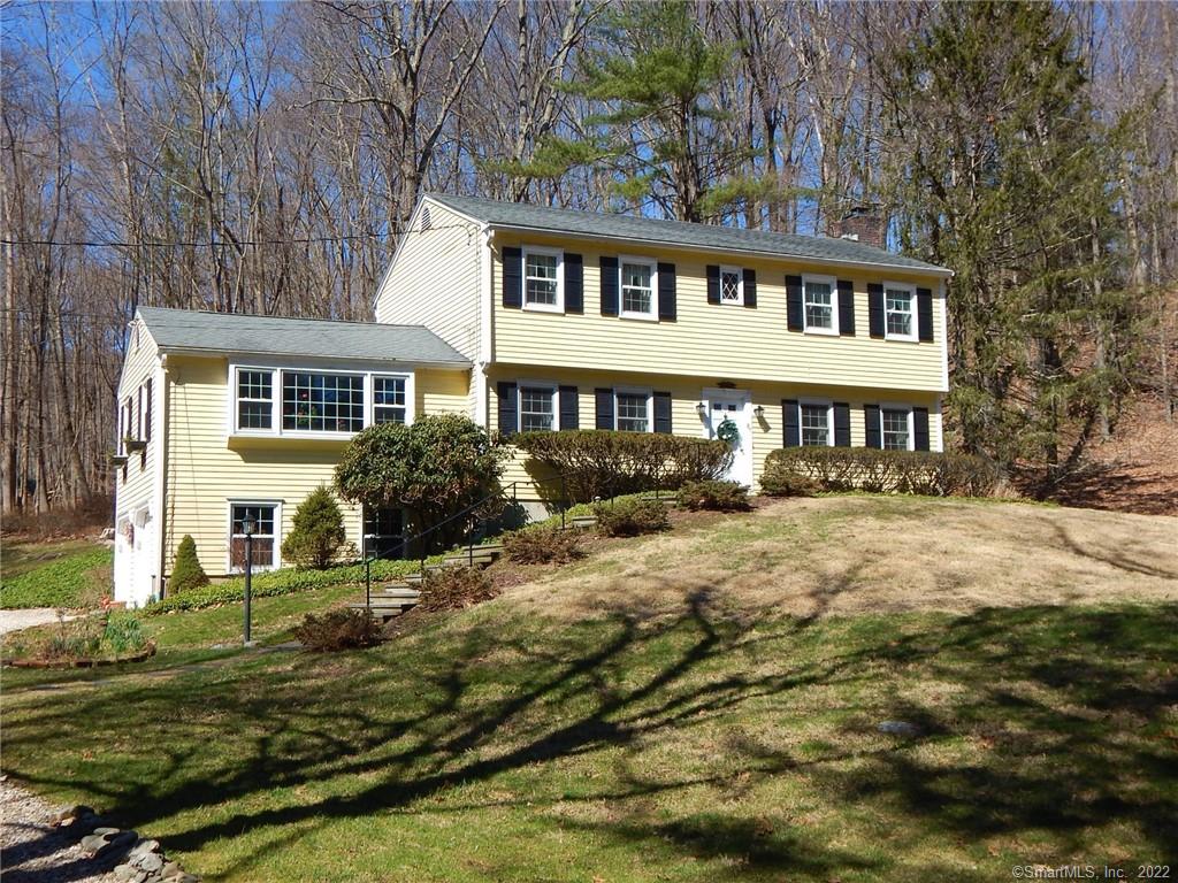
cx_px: 589
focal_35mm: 43
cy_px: 442
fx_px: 1463
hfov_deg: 43.9
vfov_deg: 33.6
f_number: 3.6
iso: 125
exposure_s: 1/1250
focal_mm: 7.7
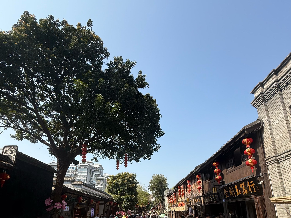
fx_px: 160
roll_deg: +1.0
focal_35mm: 19
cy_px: 177
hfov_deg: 84.7
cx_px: 146
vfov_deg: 62.4
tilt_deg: +13.8
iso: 50
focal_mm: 2.22
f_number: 2.2
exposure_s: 1/1312
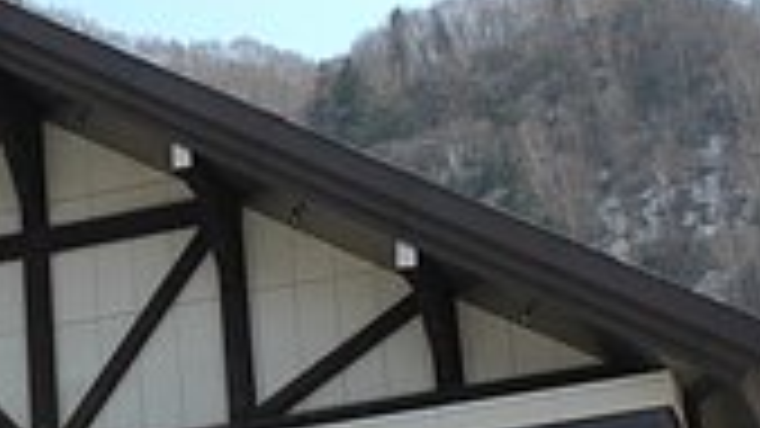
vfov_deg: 8.5
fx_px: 2881
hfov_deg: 14.8
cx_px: -9
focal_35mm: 143
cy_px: 239
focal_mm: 30
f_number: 9
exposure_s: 1/320
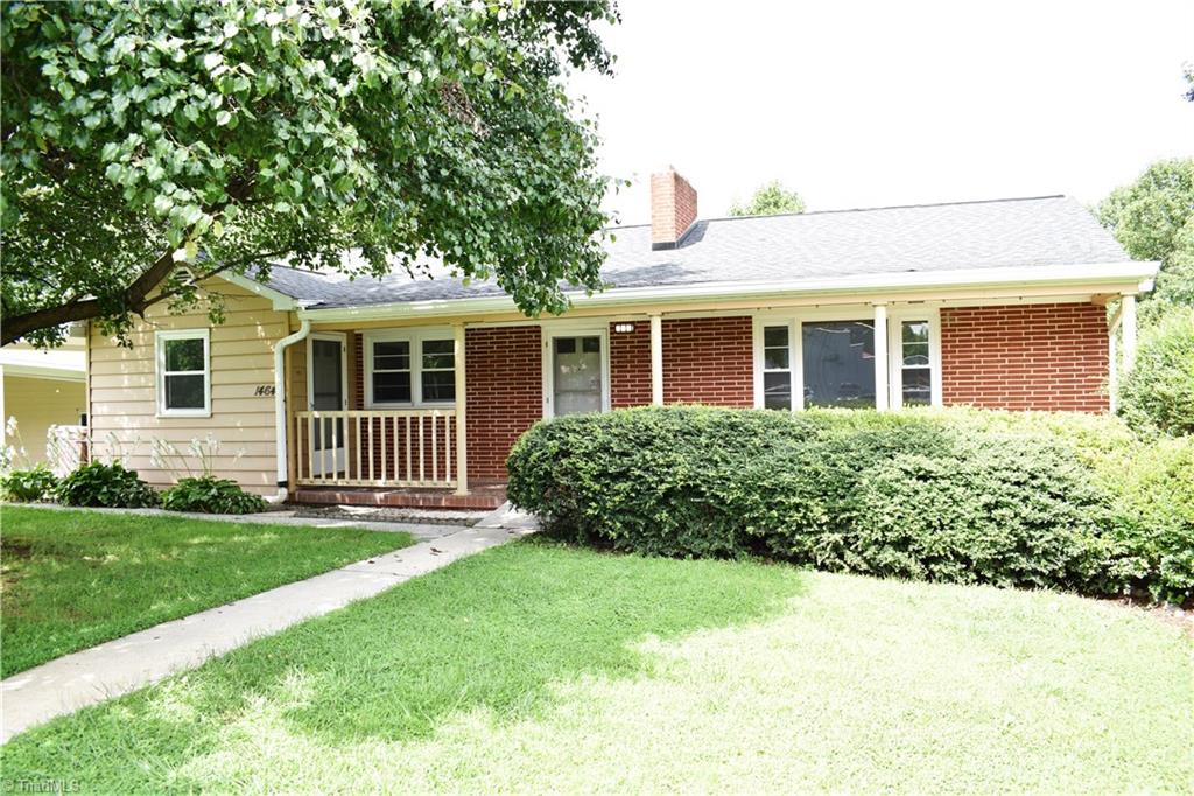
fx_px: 895
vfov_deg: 47.9
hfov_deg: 67.4
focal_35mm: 27
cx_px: 597
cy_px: 398
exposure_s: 1/100
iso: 100
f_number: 4.5
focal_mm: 18
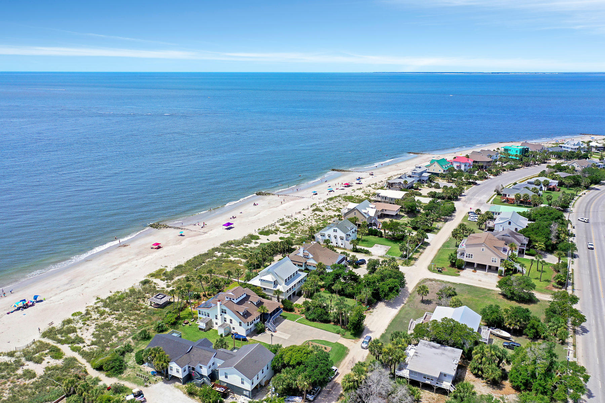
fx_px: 471
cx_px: 302
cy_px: 202
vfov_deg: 46.4
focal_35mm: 28
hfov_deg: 65.5
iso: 100
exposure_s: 1/800
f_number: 3.2
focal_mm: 10.26
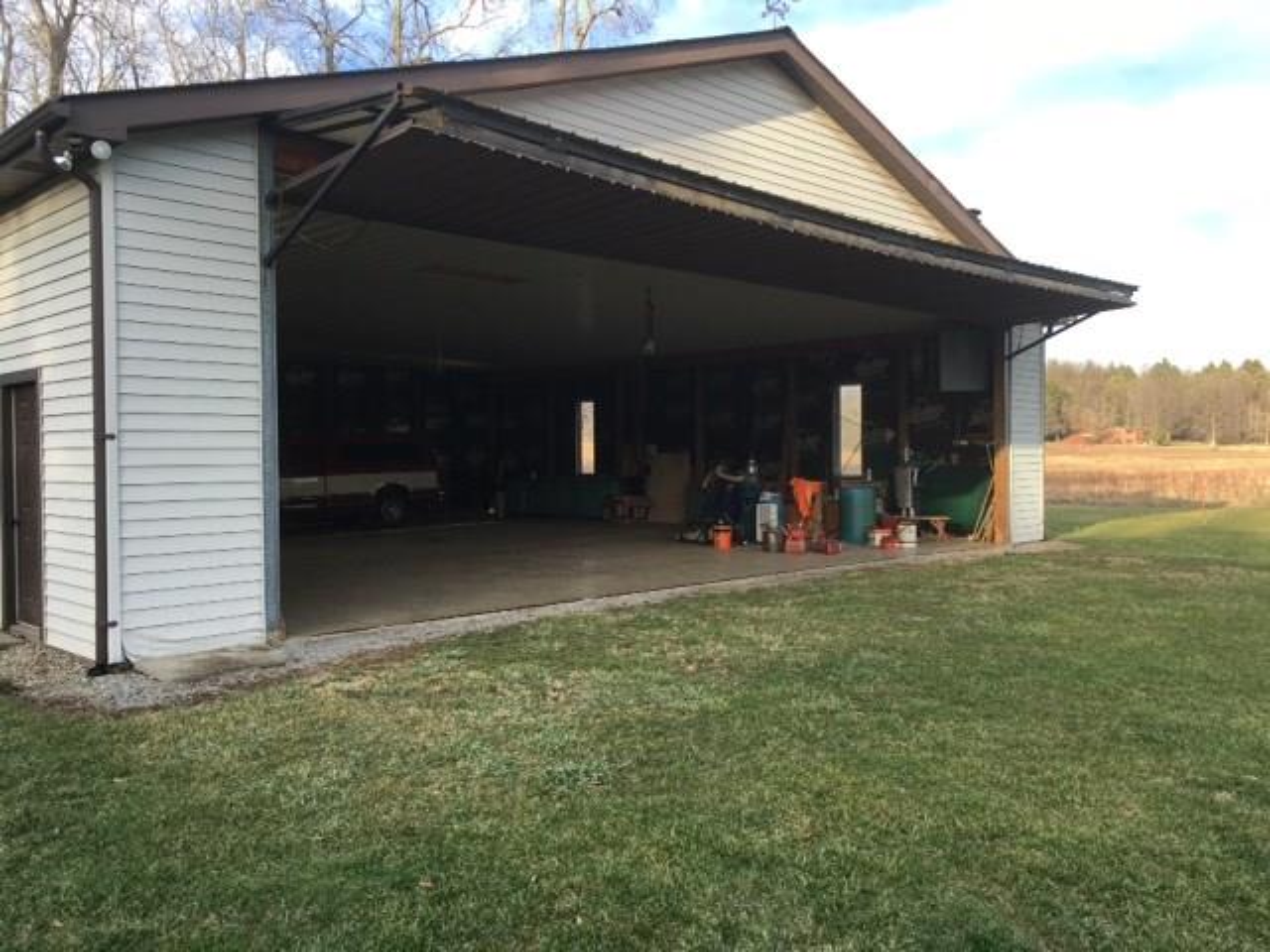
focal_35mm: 29
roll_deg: -0.2
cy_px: 476
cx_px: 635
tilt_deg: -0.3
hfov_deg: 61.7
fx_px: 1064
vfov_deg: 48.2
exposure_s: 1/239
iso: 25
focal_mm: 4.15
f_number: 2.2
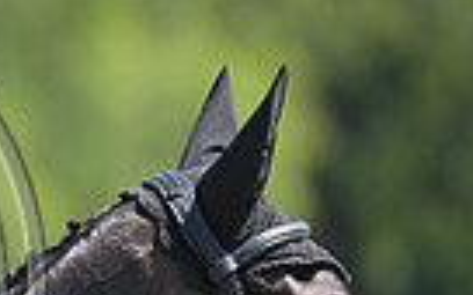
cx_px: -351
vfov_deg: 0.8
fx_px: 22469
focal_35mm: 1743
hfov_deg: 1.2
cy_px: 248
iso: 720
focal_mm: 400
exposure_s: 1/1250
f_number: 5
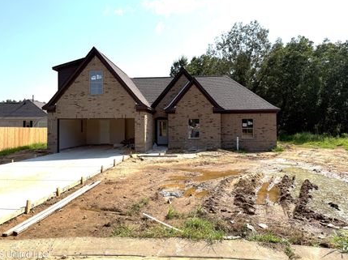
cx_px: 161
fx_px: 281
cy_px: 116
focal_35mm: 28
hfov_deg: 63.4
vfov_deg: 49.6
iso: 80
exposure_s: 1/8130
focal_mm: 6.76
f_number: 1.78
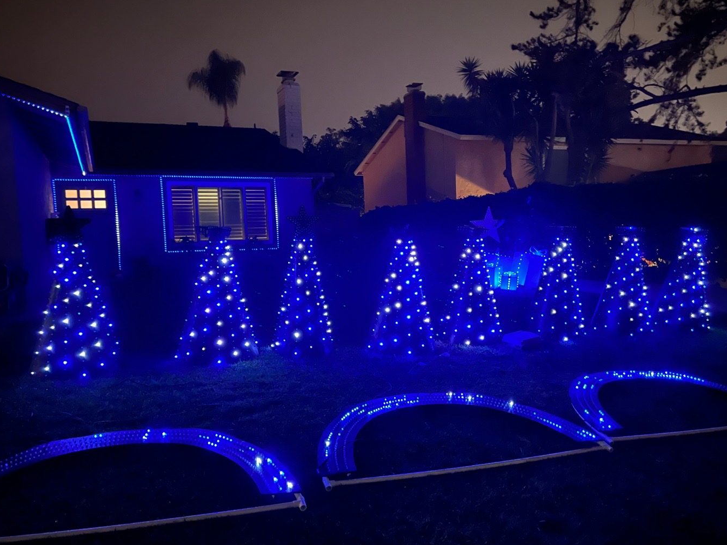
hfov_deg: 61.6
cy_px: 285
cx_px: 373
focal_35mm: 29
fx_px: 609
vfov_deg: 48.2
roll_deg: +2.9
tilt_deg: -4.9
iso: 2000
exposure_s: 1/5
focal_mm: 5.7
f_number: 1.5
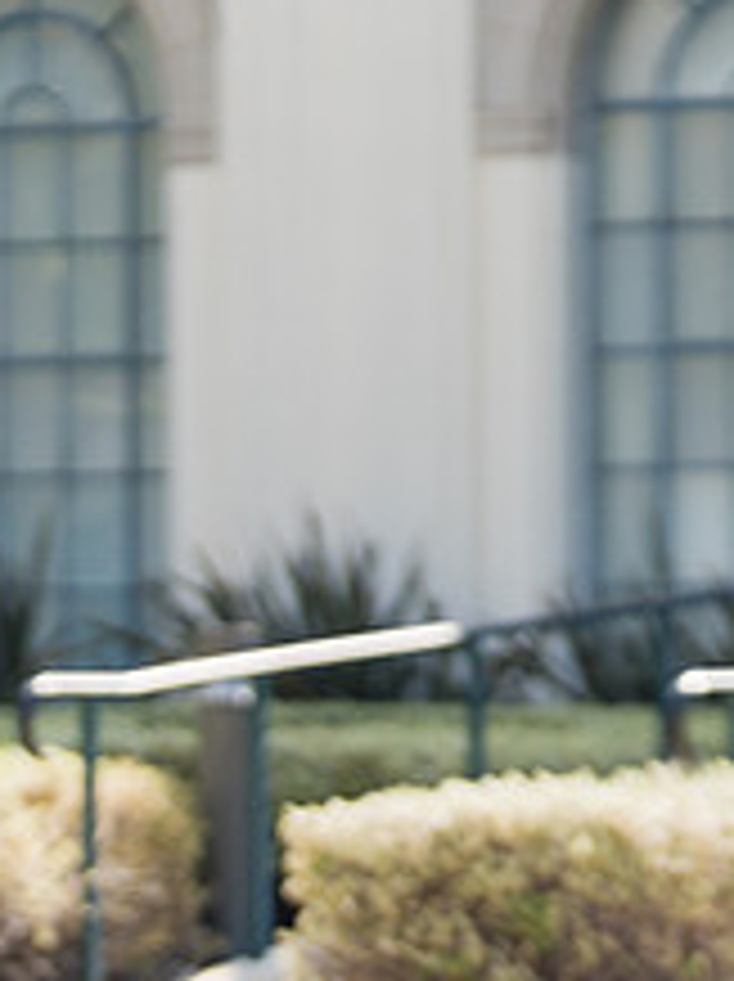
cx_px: 1265
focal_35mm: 192
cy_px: 844
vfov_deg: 10.3
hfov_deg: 7.5
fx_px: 5439
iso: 125
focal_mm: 50
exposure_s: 1/5000
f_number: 1.2
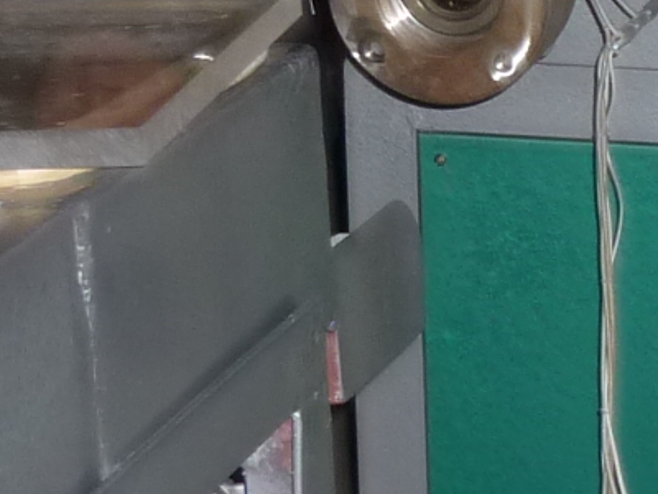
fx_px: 3212
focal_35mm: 169
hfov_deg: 11.4
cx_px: 819
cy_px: 84
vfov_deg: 8.8
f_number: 2.8
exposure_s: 1/30
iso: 160
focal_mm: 5.5
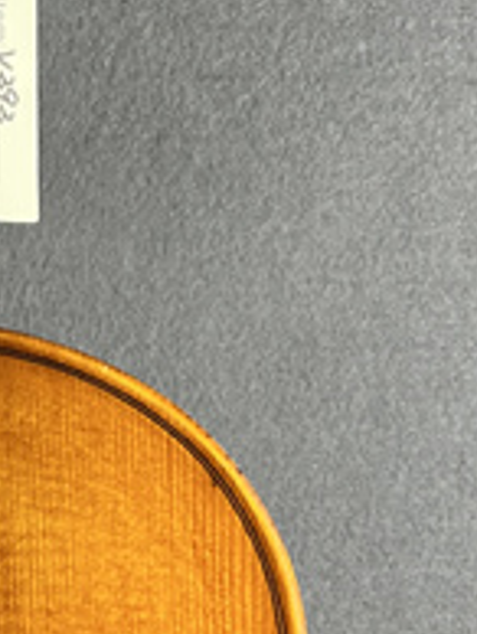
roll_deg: +0.3
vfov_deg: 14.2
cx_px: -150
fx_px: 2457
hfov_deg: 10.8
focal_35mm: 134
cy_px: 788
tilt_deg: -21.2
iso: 100
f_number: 1.6
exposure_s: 1/100
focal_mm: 5.1
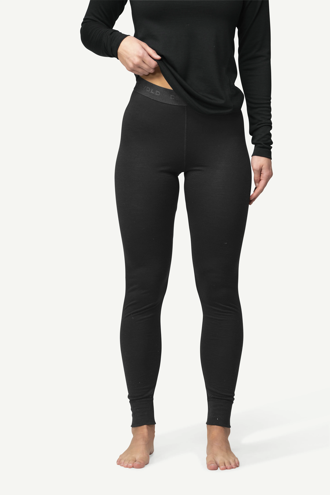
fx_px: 1677
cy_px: 248
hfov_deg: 11.2
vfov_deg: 16.8
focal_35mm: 122
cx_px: 165
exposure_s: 1/60
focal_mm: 122
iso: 500
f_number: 5
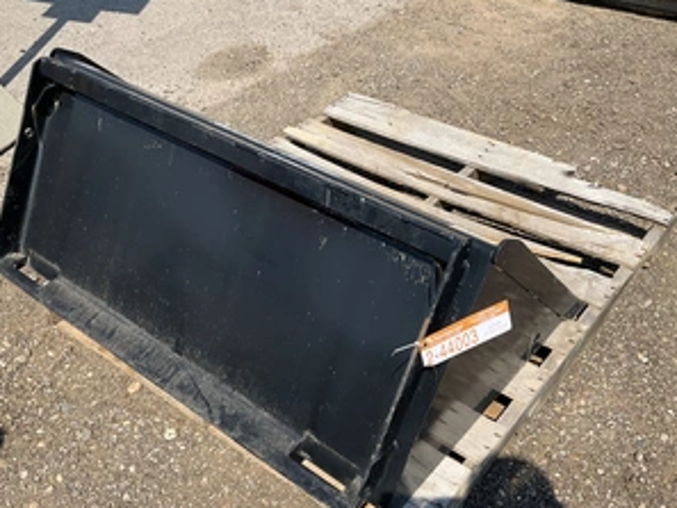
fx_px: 763
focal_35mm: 39
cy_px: 289
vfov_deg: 36.8
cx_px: 283
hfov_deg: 47.7
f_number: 1.8
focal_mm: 3
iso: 25
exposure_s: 1/1451
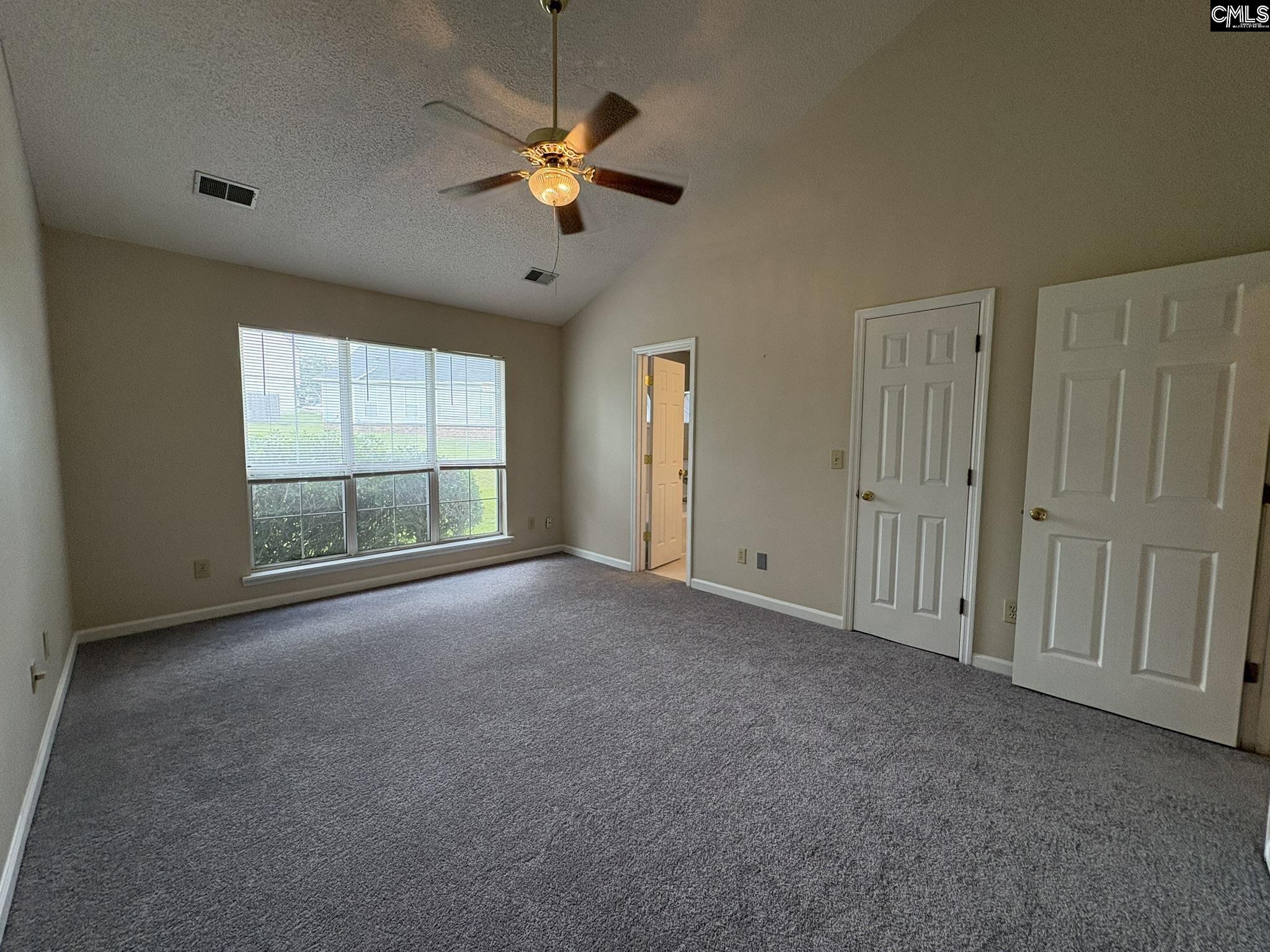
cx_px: 635
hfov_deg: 102.1
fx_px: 514
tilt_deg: -4.4
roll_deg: +0.3
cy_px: 476
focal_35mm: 14
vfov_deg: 85.7
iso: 160
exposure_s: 1/120
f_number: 2.2
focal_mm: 2.22
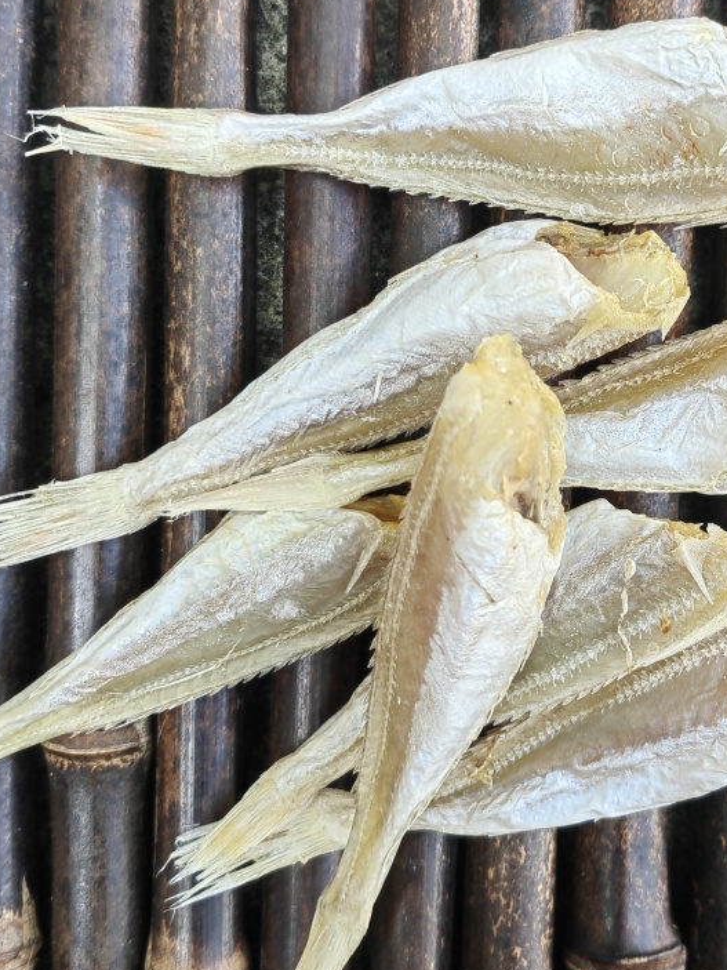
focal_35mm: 41
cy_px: 434
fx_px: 1148
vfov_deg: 45.7
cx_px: 501
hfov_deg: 34.7
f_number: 1.8
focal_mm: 5.54
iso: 50
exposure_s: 1/159
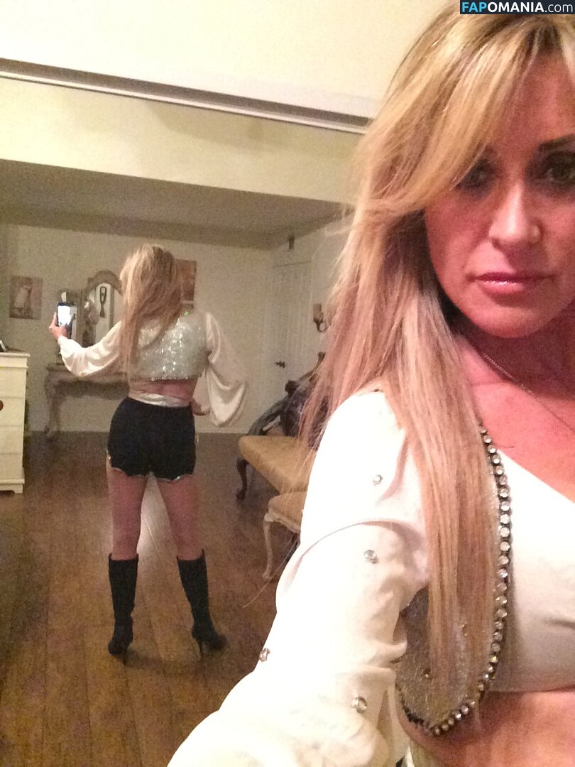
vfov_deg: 55.4
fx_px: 731
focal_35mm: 33
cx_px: 288
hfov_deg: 42.9
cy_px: 384
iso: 1250
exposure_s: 1/15
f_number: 2.4
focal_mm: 2.15
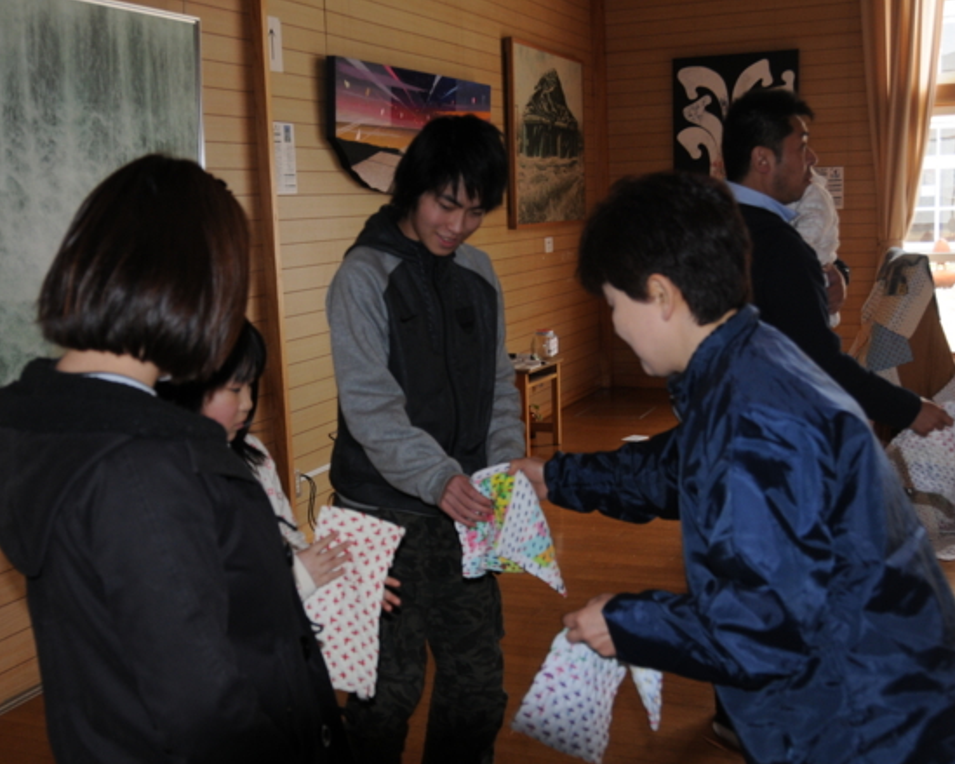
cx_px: 428
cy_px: 385
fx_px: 1159
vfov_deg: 36.5
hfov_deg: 44.7
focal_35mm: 41
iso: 400
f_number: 3.5
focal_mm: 20
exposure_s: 1/60
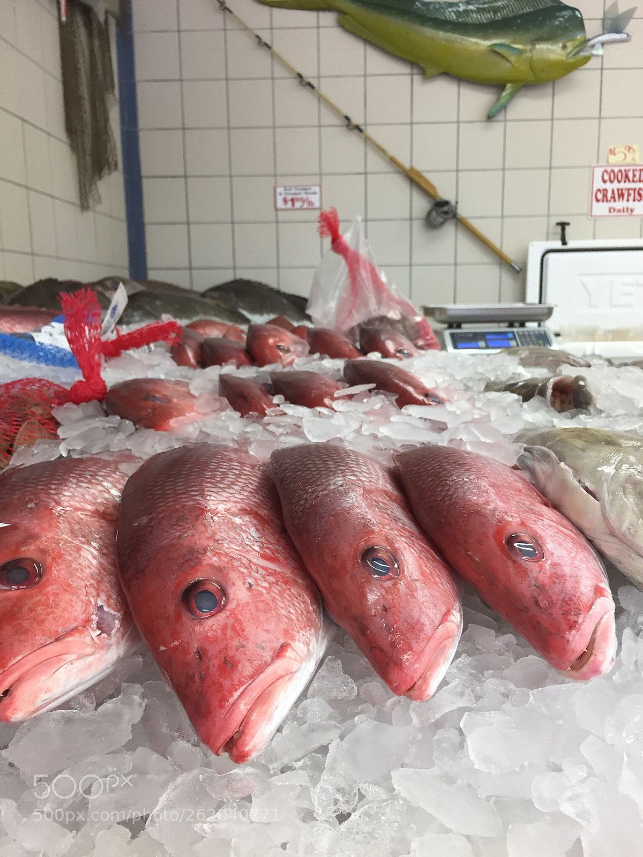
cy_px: 428
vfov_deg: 61.7
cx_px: 322
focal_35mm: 29
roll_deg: +0.6
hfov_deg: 48.2
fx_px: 718
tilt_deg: -11.3
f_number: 2.2
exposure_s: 1/30
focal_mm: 4.15
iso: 32
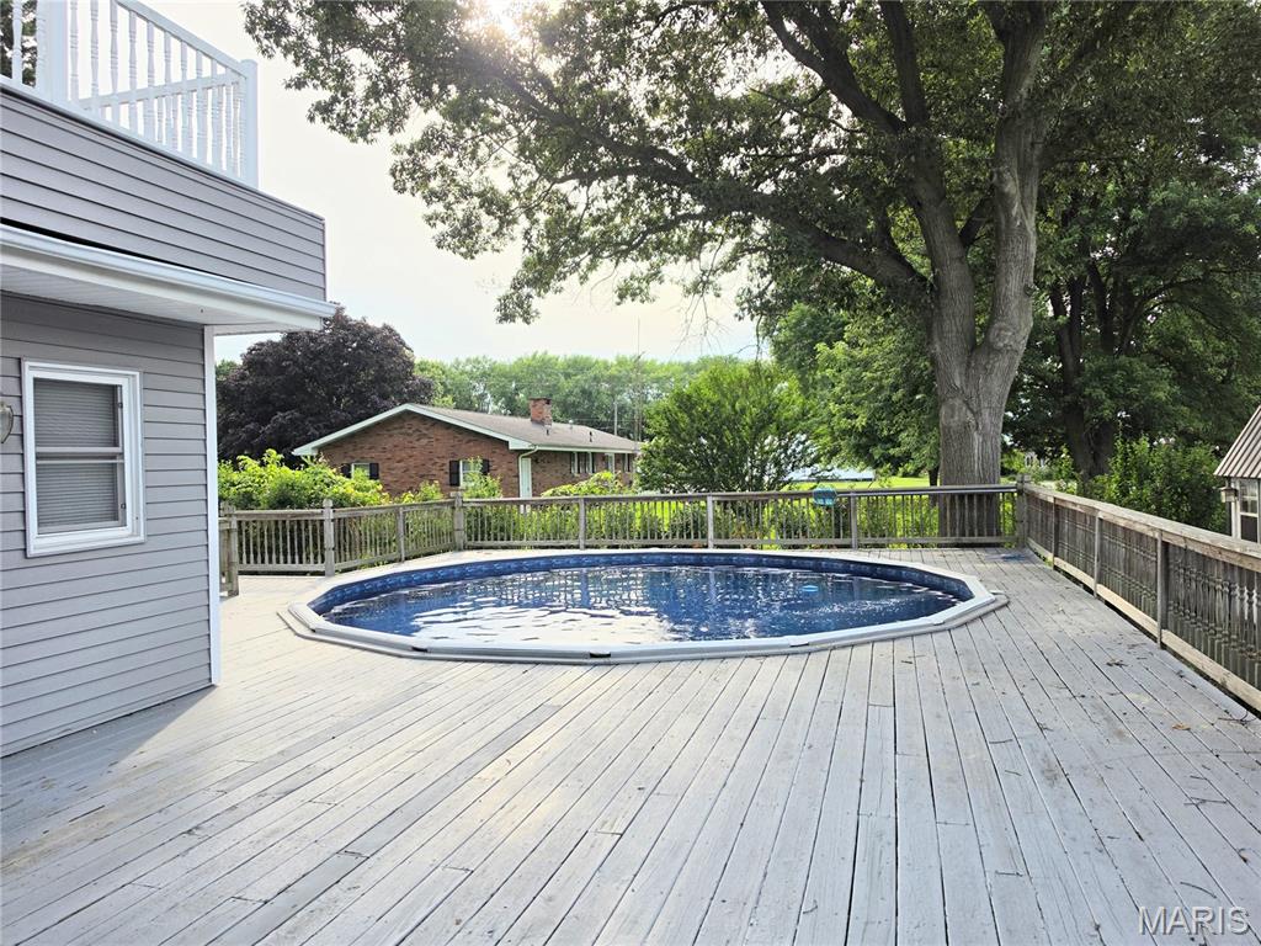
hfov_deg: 73.9
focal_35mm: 23
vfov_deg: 58.9
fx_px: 838
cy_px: 473
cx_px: 630
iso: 64
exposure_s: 1/6571
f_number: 1.4
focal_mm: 6.5
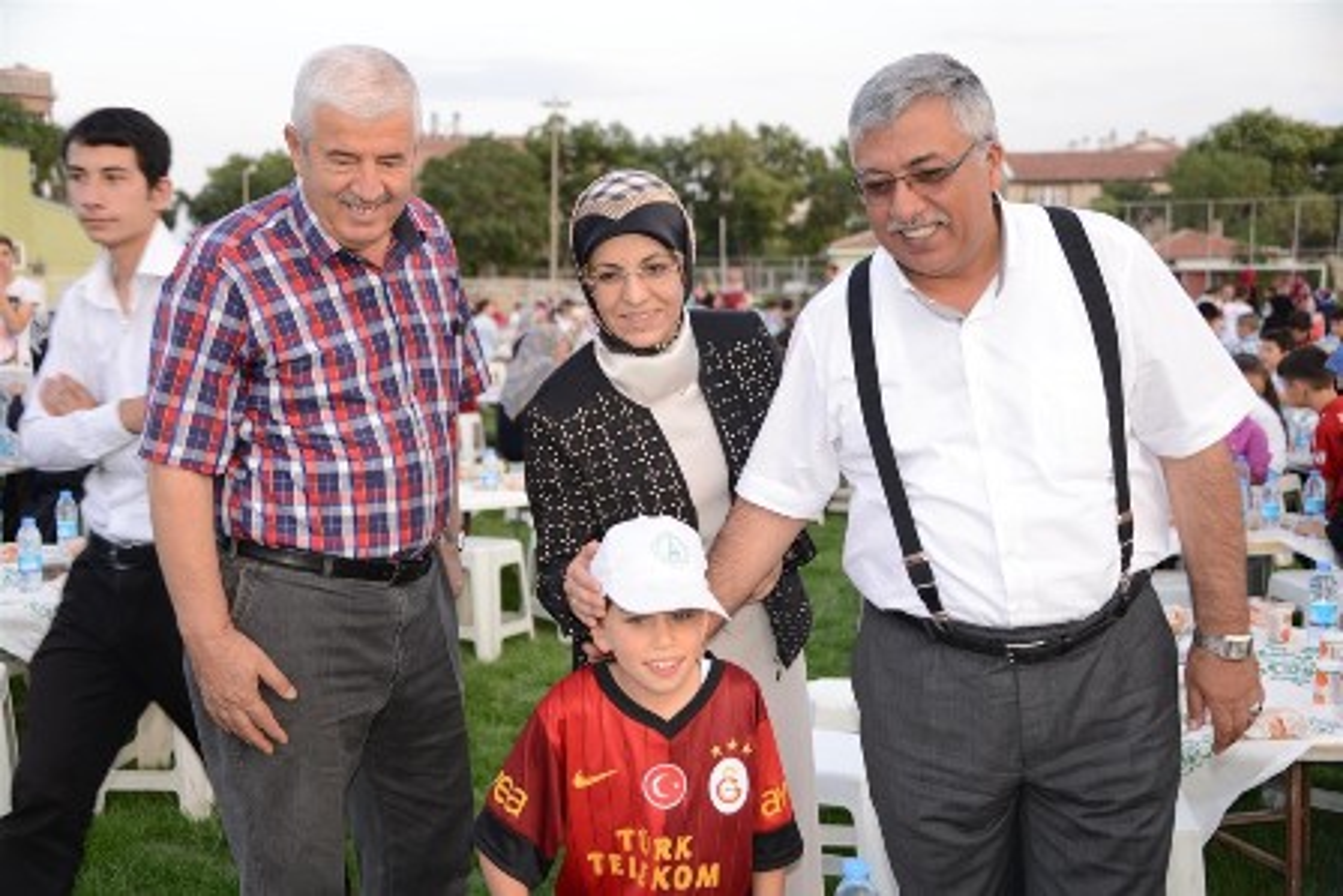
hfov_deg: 43.6
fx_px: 1679
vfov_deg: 29.9
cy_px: 448
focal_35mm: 45
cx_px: 672
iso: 320
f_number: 4.2
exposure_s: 1/100
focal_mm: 45
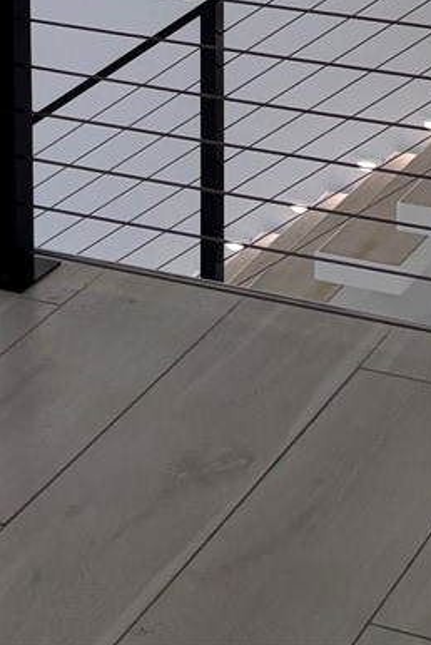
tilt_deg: +1.4
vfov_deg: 14.7
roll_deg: +0.5
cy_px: -688
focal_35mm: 112
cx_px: 466
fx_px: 2008
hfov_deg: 12.1
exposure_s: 1/129
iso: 40
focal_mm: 5.96
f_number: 1.6
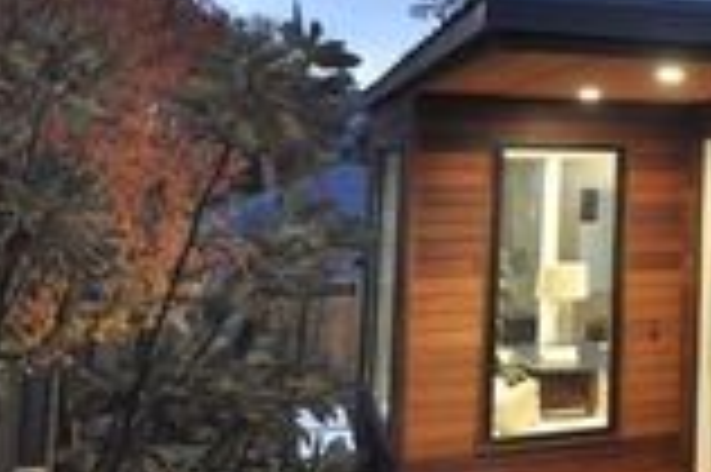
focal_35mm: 57
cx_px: 1012
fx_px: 1125
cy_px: 94
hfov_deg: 27.0
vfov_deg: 23.4
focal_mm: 12
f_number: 4
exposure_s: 1/8
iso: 1000
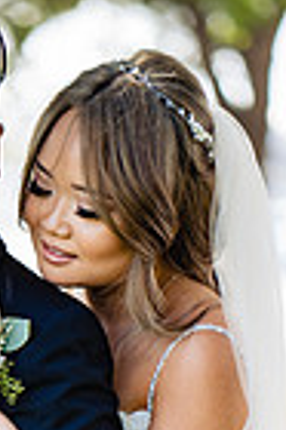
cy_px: 611
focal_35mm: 274
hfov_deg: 5.0
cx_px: -9
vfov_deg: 7.4
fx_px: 3273
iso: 160
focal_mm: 85
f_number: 1.8
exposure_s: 1/400
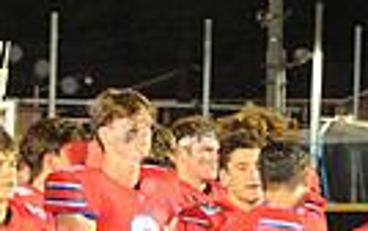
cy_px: 286
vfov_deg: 2.8
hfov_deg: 4.5
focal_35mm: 462
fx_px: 4637
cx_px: -85
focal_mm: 105
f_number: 6.3
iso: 2000
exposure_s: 1/80
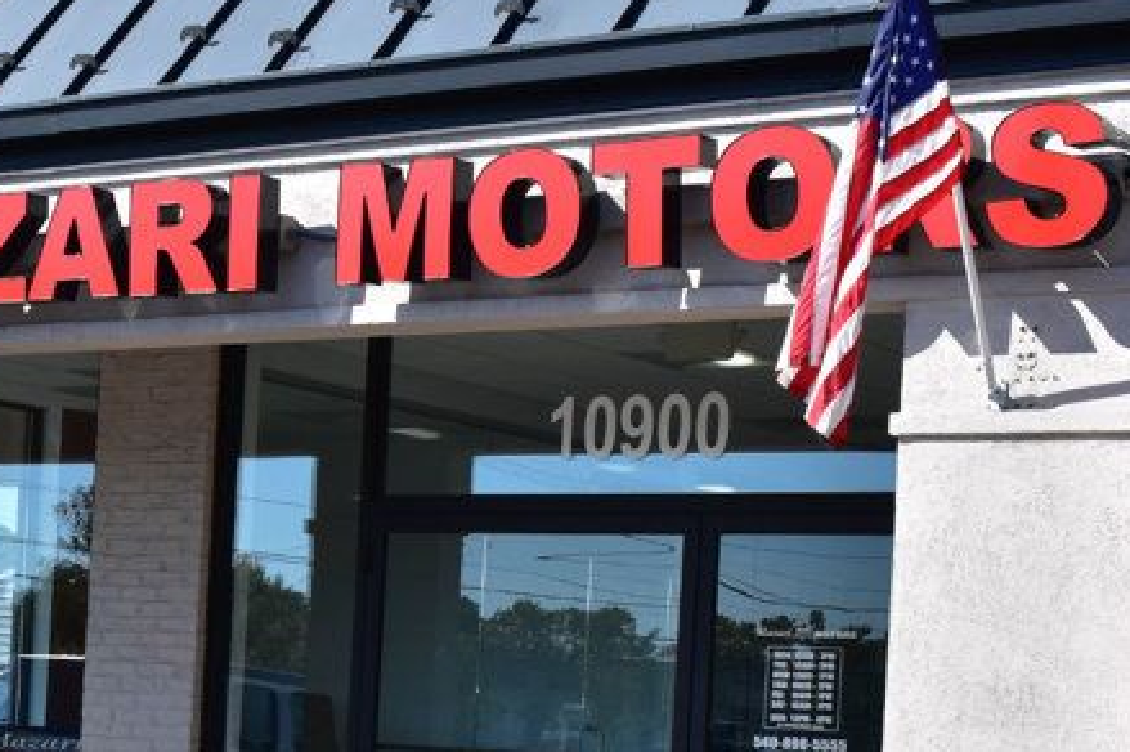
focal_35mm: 91
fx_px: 2854
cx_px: 85
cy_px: 767
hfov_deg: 21.8
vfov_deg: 14.7
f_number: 11
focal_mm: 26
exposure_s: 1/500
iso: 400
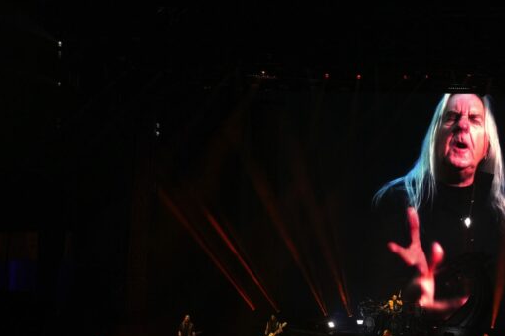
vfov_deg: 11.8
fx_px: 1623
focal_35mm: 116
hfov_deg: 17.6
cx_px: 347
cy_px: 206
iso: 800
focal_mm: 51
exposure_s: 1/80
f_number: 4.5
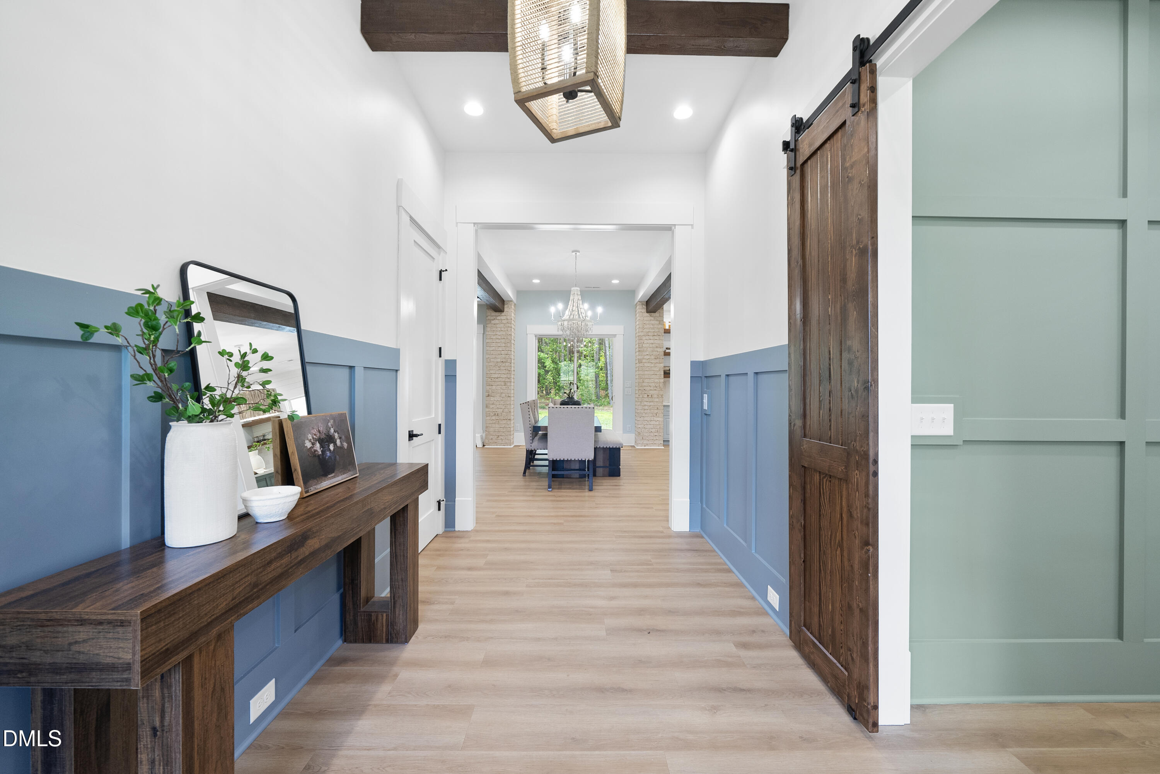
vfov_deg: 85.5
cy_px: 387
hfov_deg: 108.3
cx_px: 580
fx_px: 419
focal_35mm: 13
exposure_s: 1/13
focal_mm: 13
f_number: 7.1
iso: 800
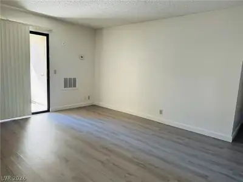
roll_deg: -3.0
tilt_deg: -8.4
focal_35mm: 24
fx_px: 168
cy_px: 91
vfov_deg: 56.8
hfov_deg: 71.6
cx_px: 122
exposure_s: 1/121
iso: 160
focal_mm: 6.86
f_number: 1.78
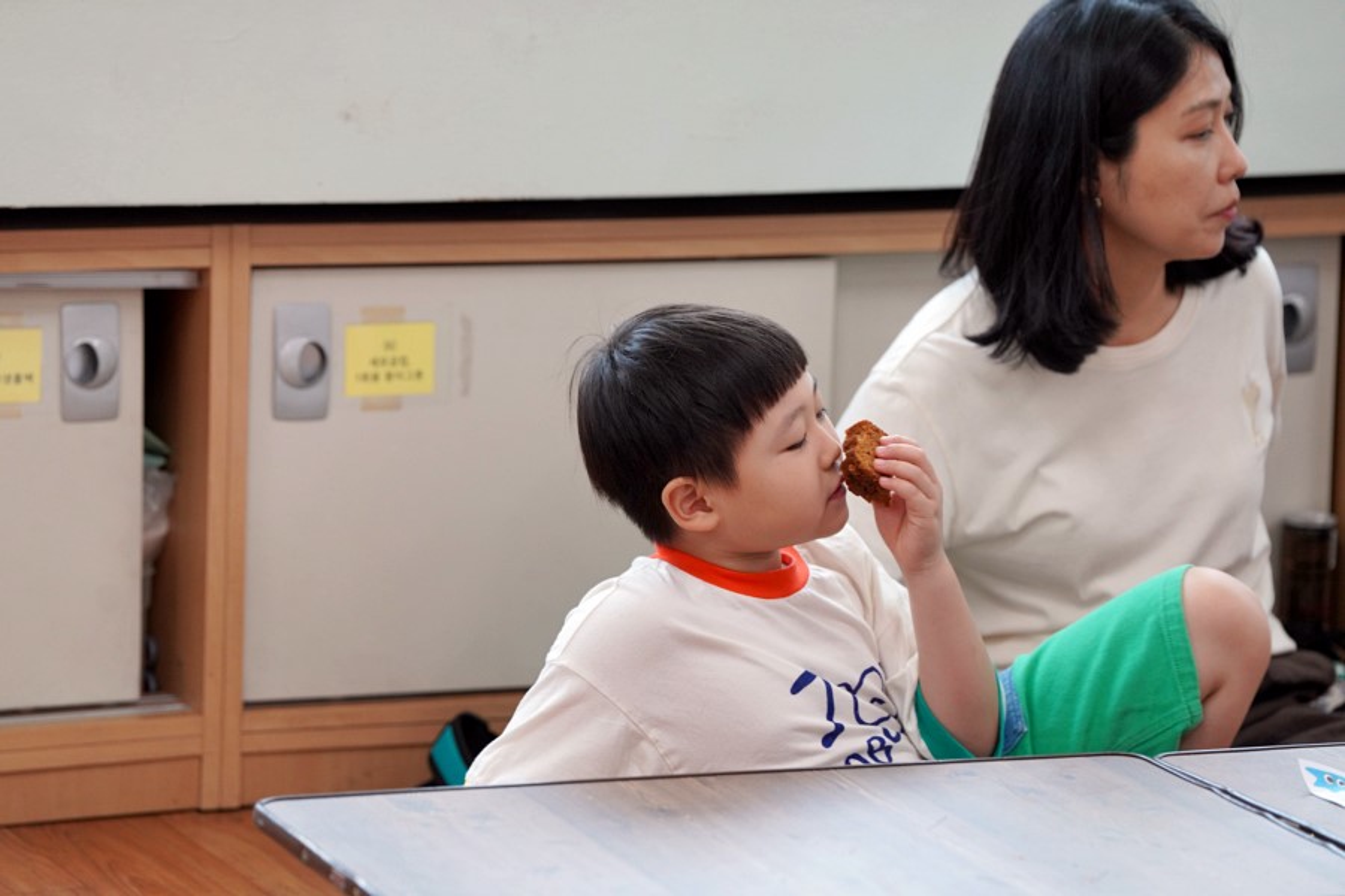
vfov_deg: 8.0
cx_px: 672
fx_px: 6388
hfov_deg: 12.0
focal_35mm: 171
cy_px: 448
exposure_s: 1/200
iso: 1250
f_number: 4
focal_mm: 171
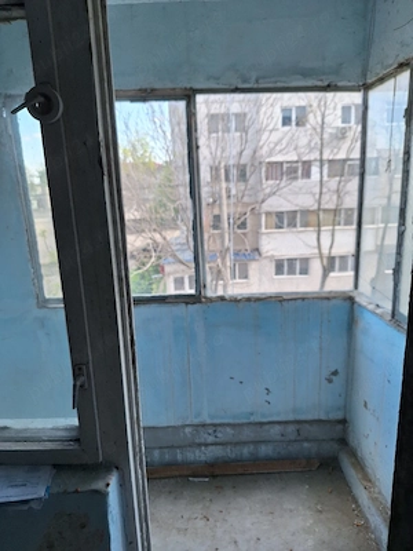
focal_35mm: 23
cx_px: 206
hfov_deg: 58.9
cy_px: 276
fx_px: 366
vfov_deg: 73.9
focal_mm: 5.54
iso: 40
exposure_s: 1/333
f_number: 1.8
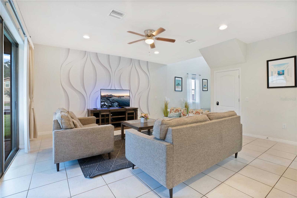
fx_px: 132
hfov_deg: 96.7
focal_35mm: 16
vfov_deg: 73.7
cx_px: 148
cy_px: 99
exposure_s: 1/1.67
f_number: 7.1
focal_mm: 16
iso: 640
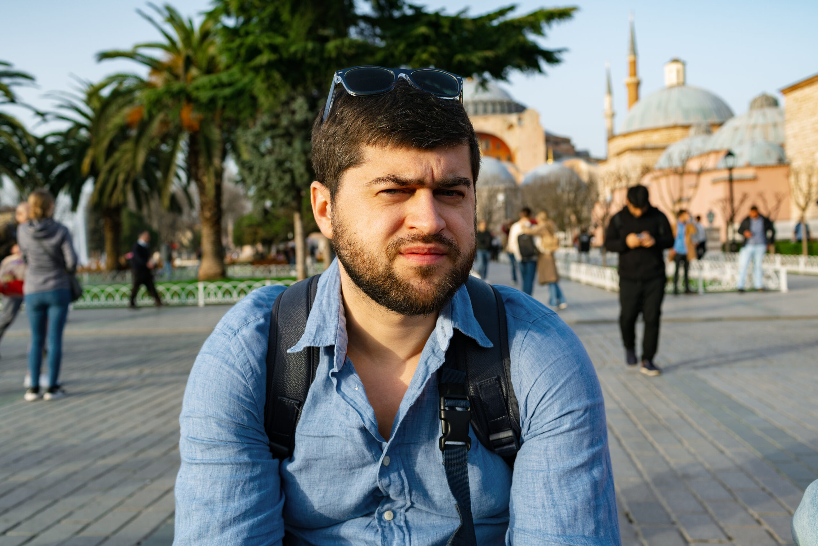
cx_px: 409
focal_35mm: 35
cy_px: 273
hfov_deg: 54.4
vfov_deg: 37.9
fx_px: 795
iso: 100
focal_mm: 35
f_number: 6.3
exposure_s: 1/200
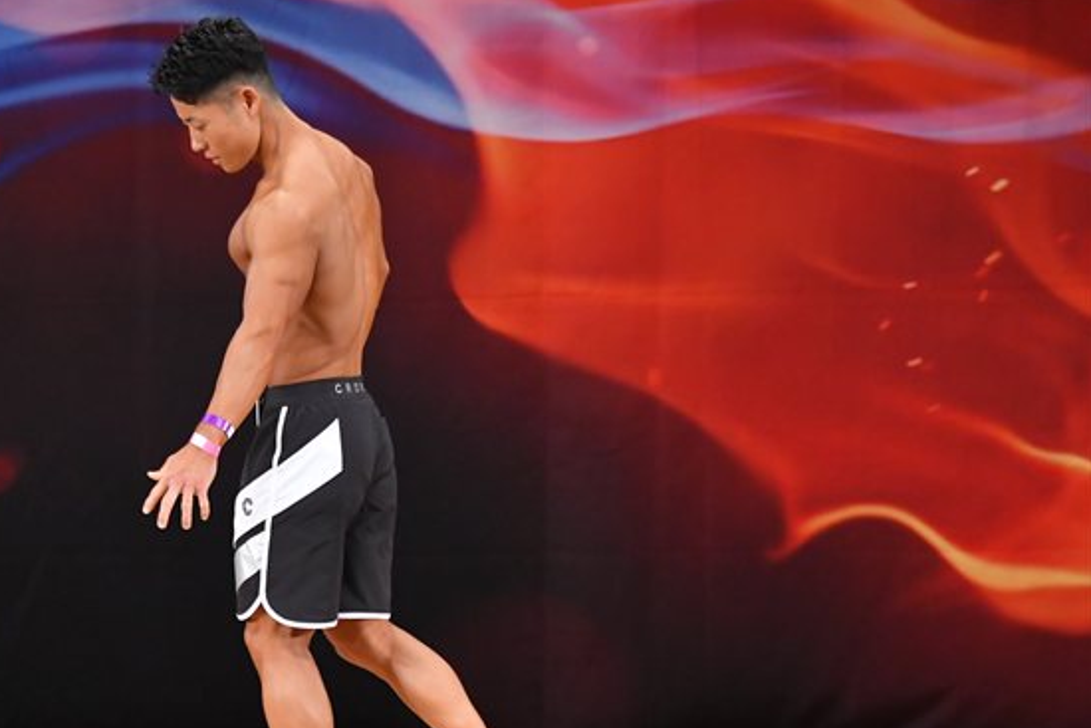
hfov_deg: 5.7
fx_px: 10882
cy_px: 389
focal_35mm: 359
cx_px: 328
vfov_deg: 3.8
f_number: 5.6
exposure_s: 1/400
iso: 3200
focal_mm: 170
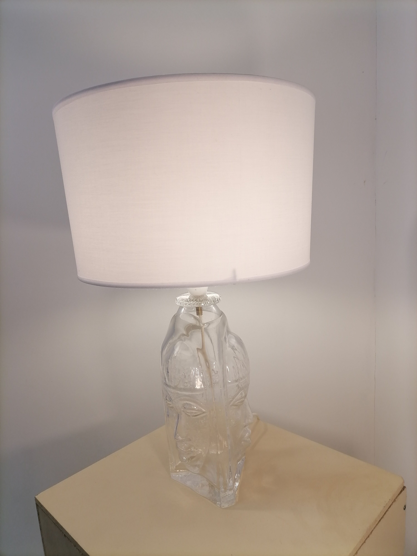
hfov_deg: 53.1
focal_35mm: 26
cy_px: 278
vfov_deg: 67.3
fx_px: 418
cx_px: 208
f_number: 1.8
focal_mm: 5.4
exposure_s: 1/50
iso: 50
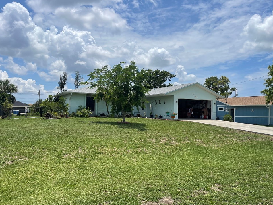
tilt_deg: +2.1
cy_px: 107
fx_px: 221
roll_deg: -0.3
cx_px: 135
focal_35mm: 28
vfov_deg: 49.7
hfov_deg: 63.4
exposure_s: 1/6494
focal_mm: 4.2
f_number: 1.6
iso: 32
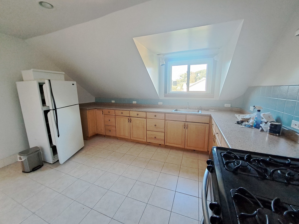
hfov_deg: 106.2
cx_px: 150
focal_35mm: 13
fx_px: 112
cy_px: 112
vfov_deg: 89.9
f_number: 2.2
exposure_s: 1/50
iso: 200
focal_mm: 1.74
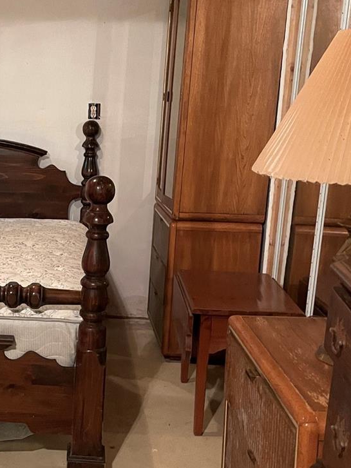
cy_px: 264
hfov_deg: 25.6
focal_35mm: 55
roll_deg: -1.0
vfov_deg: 34.9
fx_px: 743
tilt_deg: -11.1
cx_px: 25
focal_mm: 4.2
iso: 400
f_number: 1.6
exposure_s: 1/40
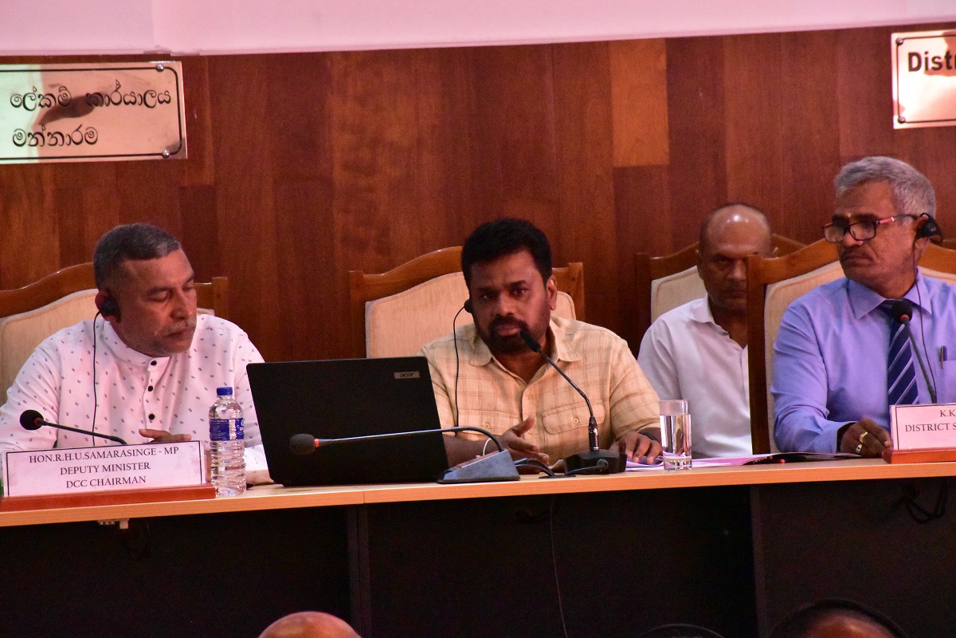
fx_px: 5178
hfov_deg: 10.5
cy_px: 319
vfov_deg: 7.0
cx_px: 478
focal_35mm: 195
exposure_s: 1/200
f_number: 13
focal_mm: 130
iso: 16000
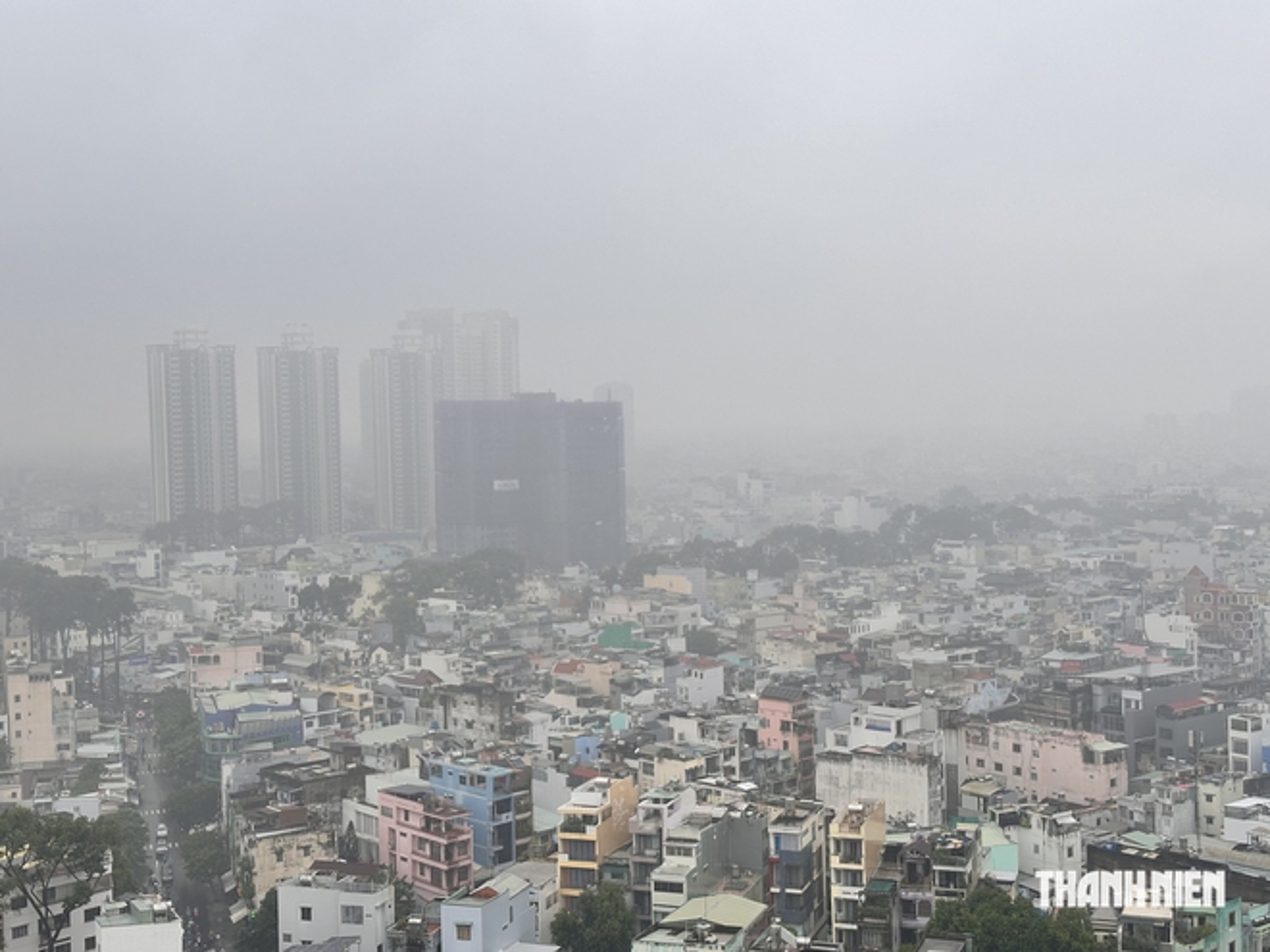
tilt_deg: -2.7
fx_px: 1761
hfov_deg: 39.7
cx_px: 635
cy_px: 476
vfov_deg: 30.3
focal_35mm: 48
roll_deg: +1.4
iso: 64
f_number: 1.78
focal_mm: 6.86
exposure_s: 1/663
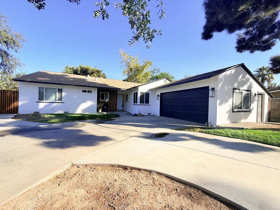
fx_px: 113
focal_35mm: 14
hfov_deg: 102.1
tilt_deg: -0.2
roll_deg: -1.6
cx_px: 140
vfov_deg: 85.7
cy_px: 105
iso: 25
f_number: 2.2
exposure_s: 1/770
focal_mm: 2.22
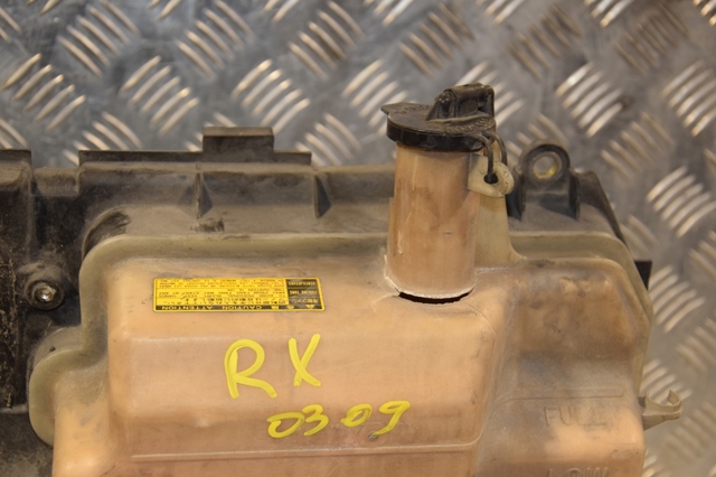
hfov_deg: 28.1
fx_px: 1431
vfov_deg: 18.9
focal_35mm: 72
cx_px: 358
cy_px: 238
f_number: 5.6
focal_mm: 48
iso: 800
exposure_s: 1/200
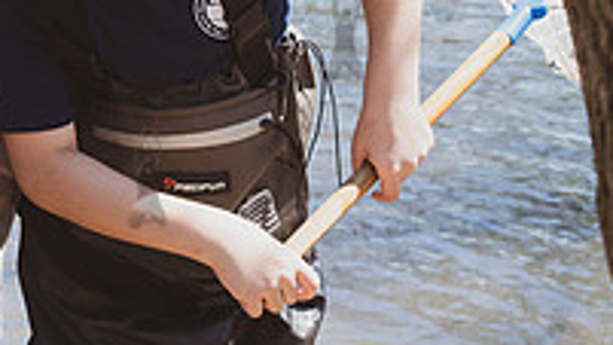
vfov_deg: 11.2
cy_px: 26
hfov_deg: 18.2
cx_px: -247
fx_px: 1739
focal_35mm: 107
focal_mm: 35
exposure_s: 1/250
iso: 200
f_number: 4.5
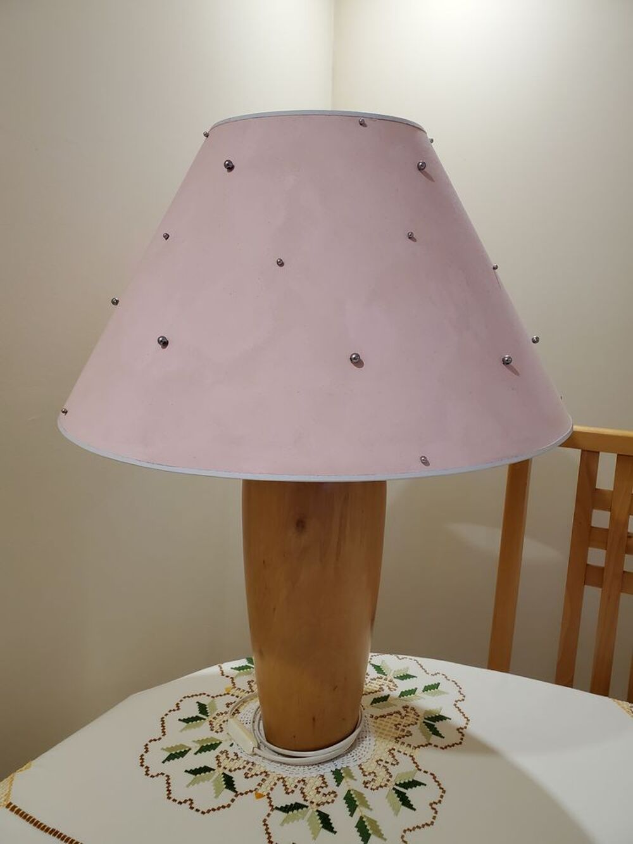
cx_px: 316
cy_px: 422
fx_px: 634
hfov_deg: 53.1
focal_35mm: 26
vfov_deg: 67.3
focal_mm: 4.3
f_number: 2.4
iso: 200
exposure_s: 1/50
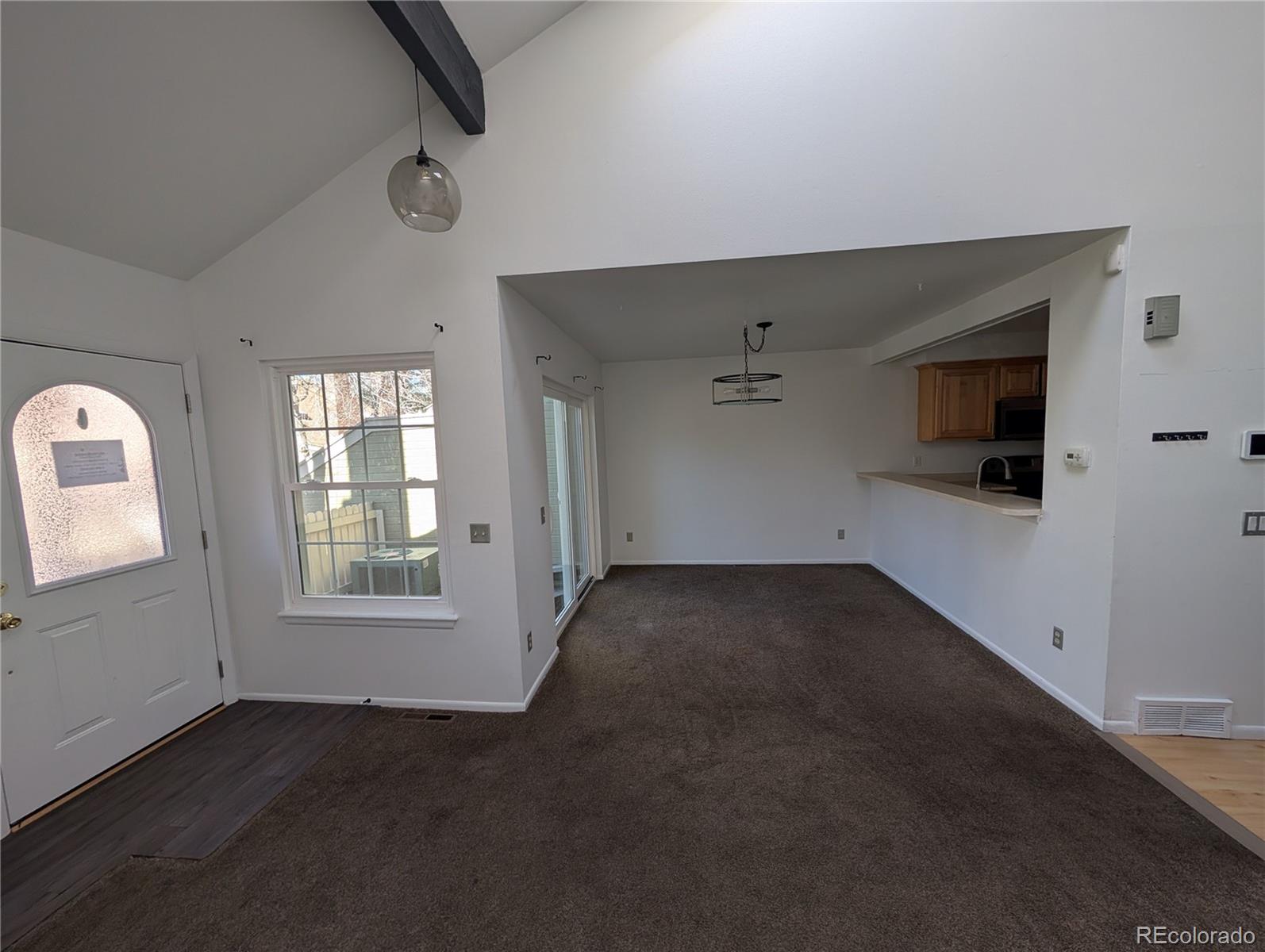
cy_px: 476
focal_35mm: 12
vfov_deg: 94.6
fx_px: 439
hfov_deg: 110.5
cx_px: 632
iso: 42
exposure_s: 1/175
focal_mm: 2.02
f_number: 1.7
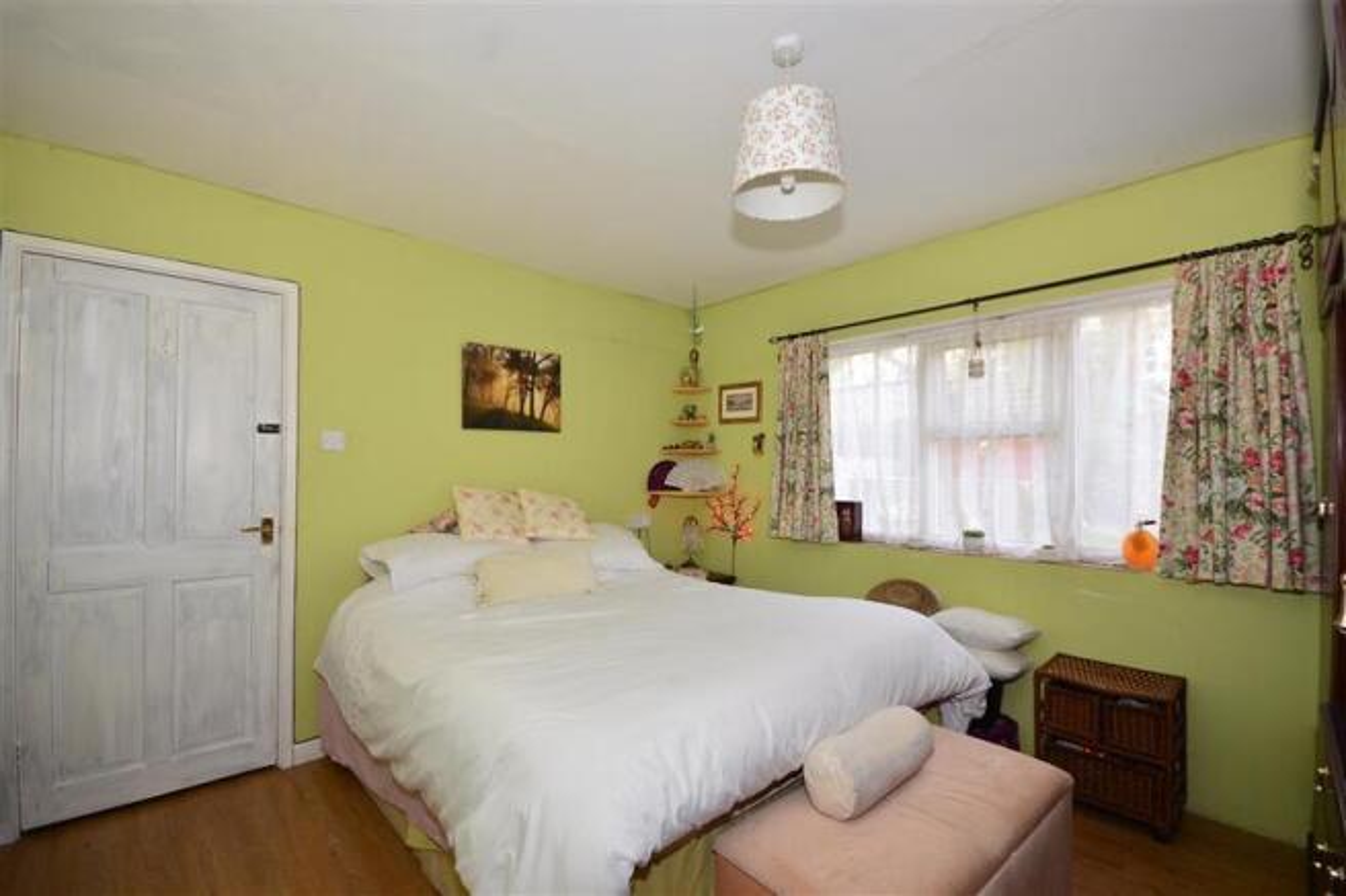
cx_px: 673
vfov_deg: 77.3
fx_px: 561
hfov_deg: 100.4
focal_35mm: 15
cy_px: 448
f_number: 6.3
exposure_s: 1/160
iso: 640
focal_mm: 10
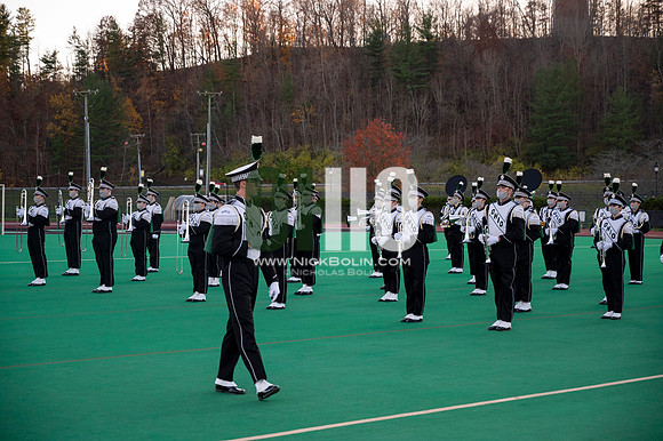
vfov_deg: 19.4
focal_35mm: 70
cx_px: 332
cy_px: 220
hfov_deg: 28.9
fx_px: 1288
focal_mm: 70
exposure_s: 1/2000
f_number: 4
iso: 2000
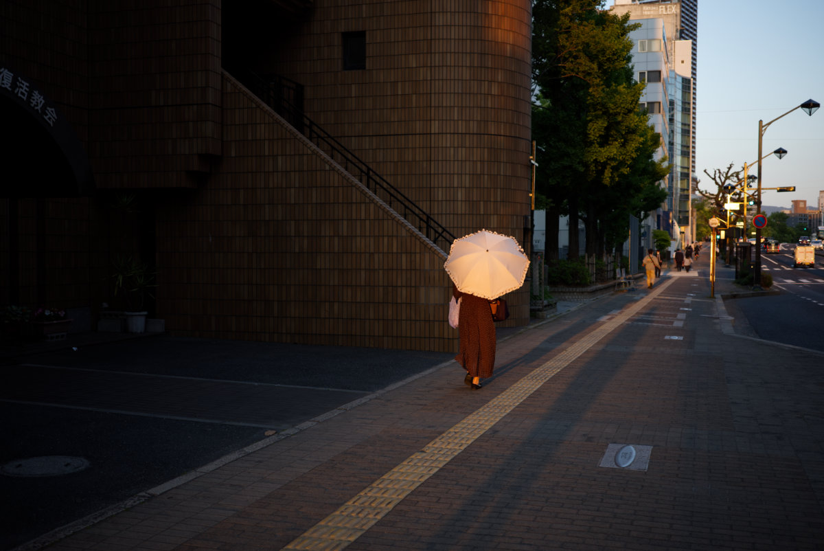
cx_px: 412
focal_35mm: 40
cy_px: 276
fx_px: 916
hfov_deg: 48.4
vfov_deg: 33.5
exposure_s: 1/250
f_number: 2.8
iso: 200
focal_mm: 26
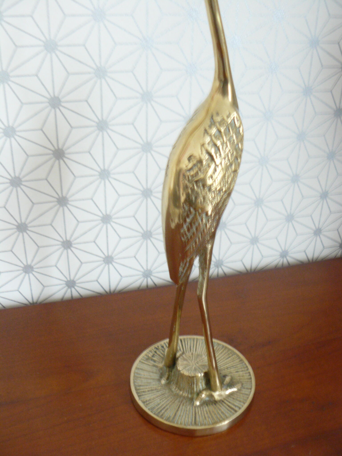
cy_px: 228
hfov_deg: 39.7
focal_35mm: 36
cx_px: 171
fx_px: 474
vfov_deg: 51.4
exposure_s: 1/8
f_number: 2.8
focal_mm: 6
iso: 200
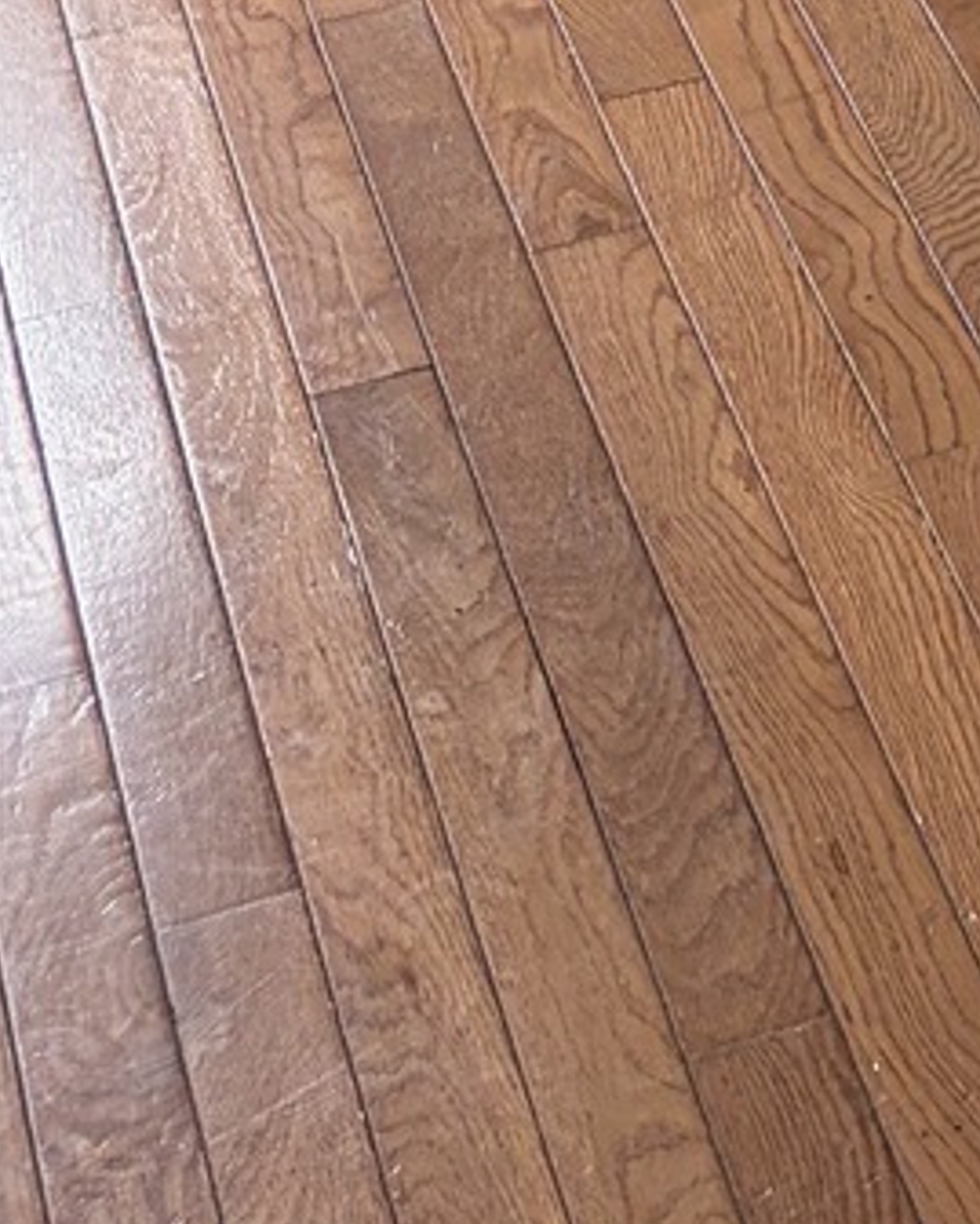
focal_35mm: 174
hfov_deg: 8.3
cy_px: -1814
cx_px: 2149
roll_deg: +2.2
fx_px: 6306
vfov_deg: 9.7
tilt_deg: -12.0
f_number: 1.6
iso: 100
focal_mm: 5.96
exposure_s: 1/222
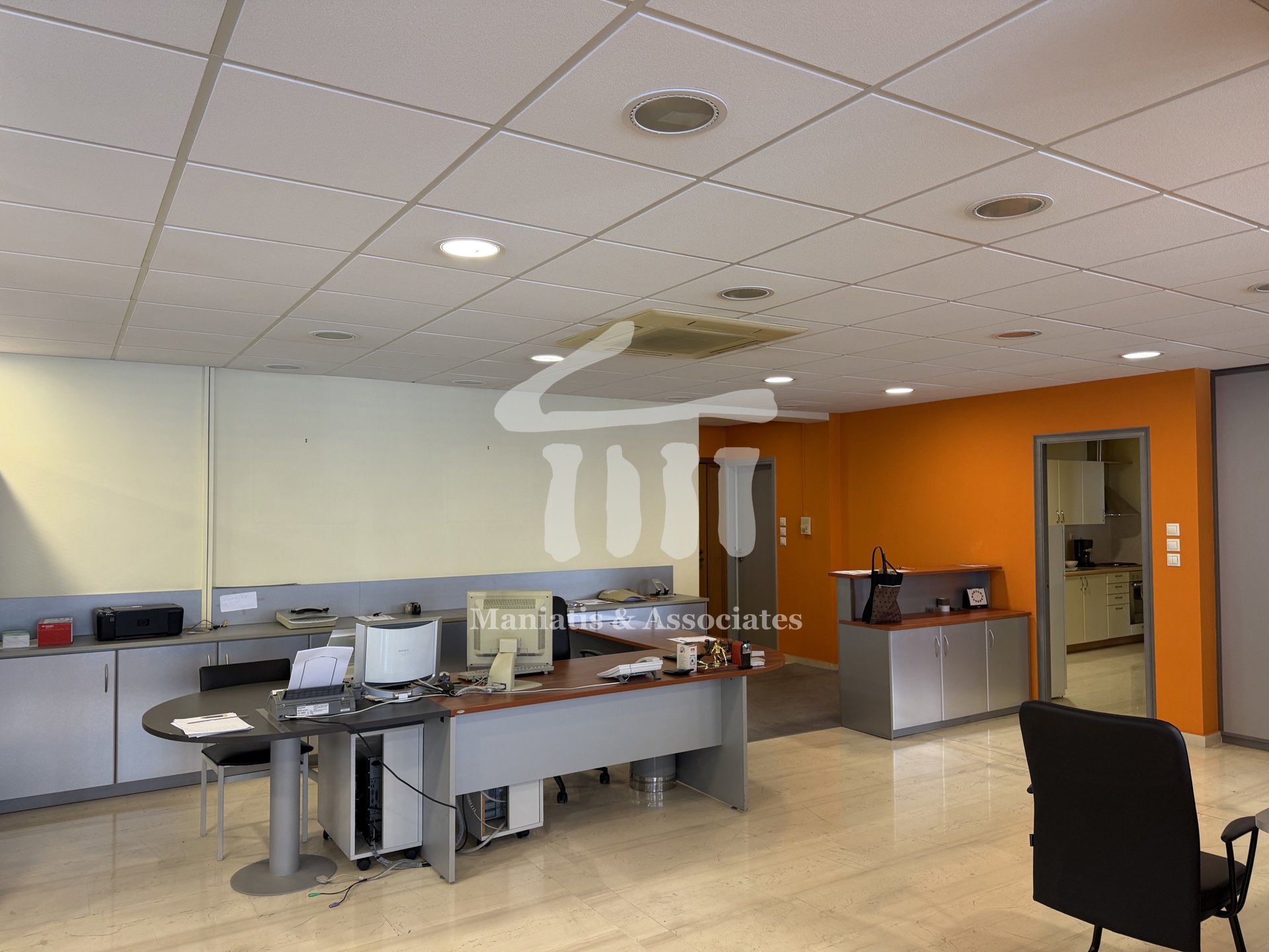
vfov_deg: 56.8
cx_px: 634
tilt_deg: +0.9
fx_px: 880
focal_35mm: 24
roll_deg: +0.4
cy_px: 476
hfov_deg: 71.6
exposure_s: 1/50
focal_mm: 6.76
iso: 125
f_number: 1.78
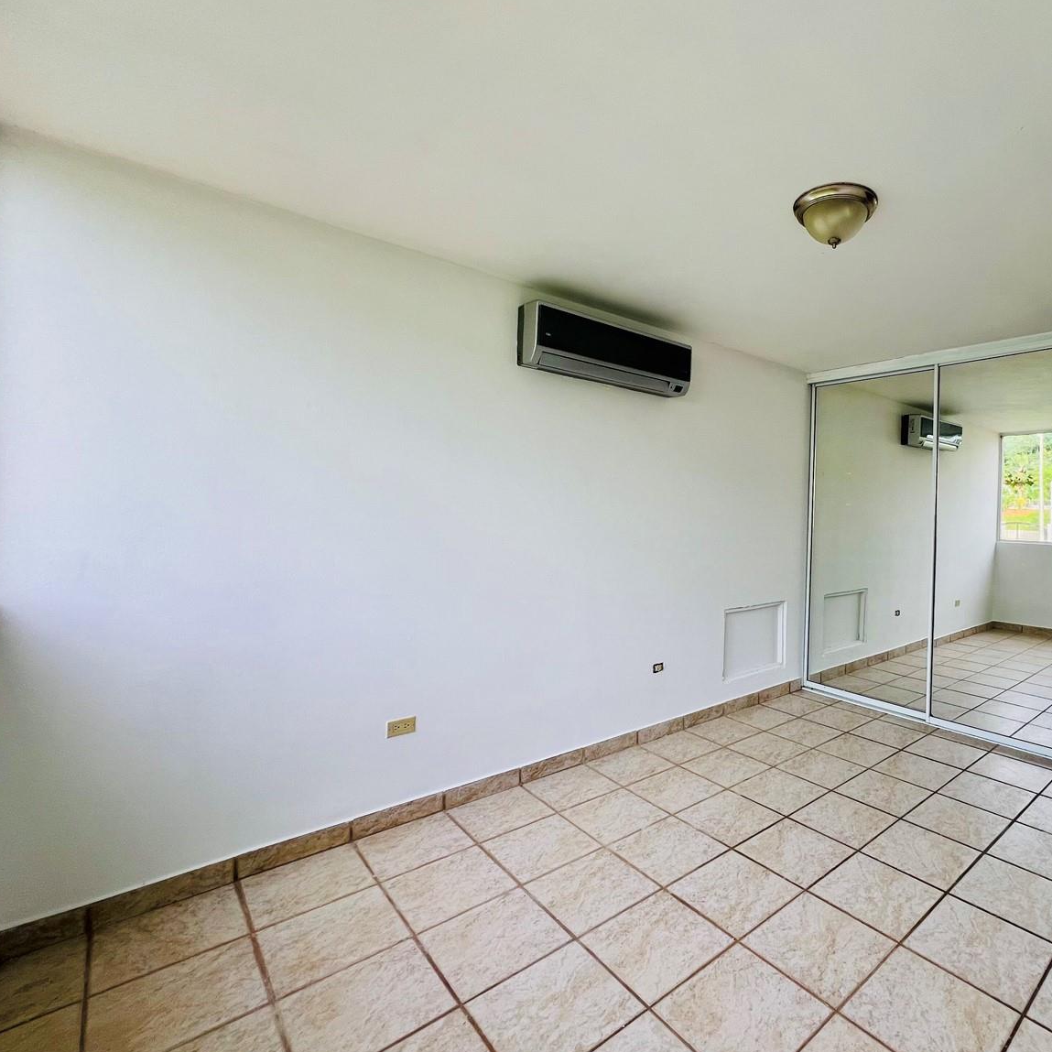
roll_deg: -0.7
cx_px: 707
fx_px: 550
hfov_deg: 84.2
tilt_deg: -1.2
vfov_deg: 87.4
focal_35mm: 16
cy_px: 515
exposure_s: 1/99
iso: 50
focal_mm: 1.57
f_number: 1.8
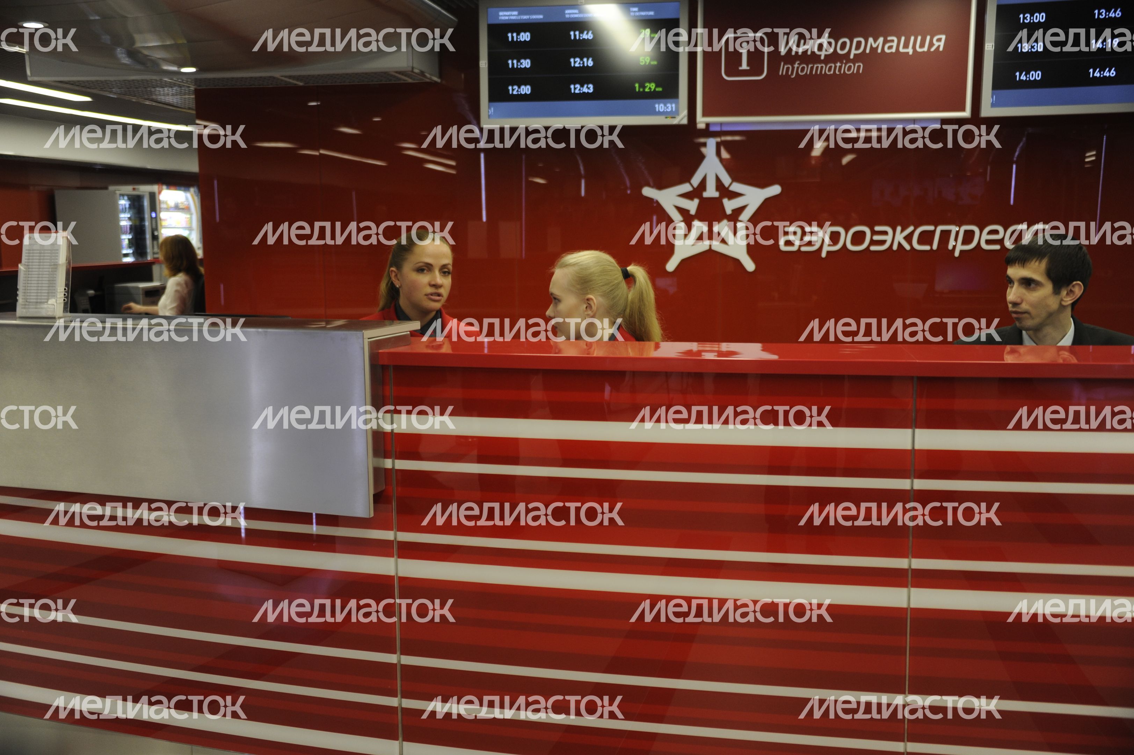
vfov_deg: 35.0
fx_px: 1196
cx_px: 567
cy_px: 378
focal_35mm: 38
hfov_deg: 50.7
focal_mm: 38
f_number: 4
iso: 800
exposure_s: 1/125
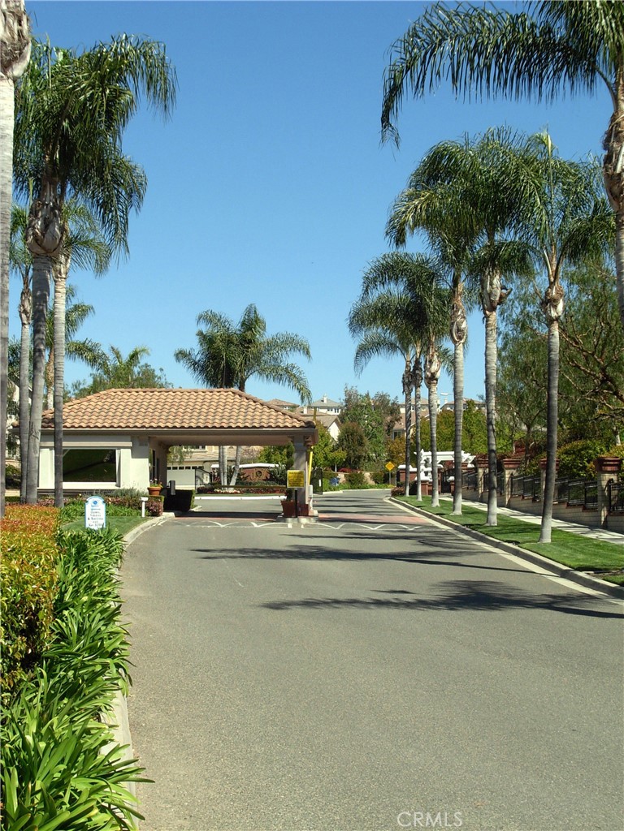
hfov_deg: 25.2
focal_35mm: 58
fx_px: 1394
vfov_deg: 33.2
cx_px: 312
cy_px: 416
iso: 79
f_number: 5.6
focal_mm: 9.5
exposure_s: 1/443
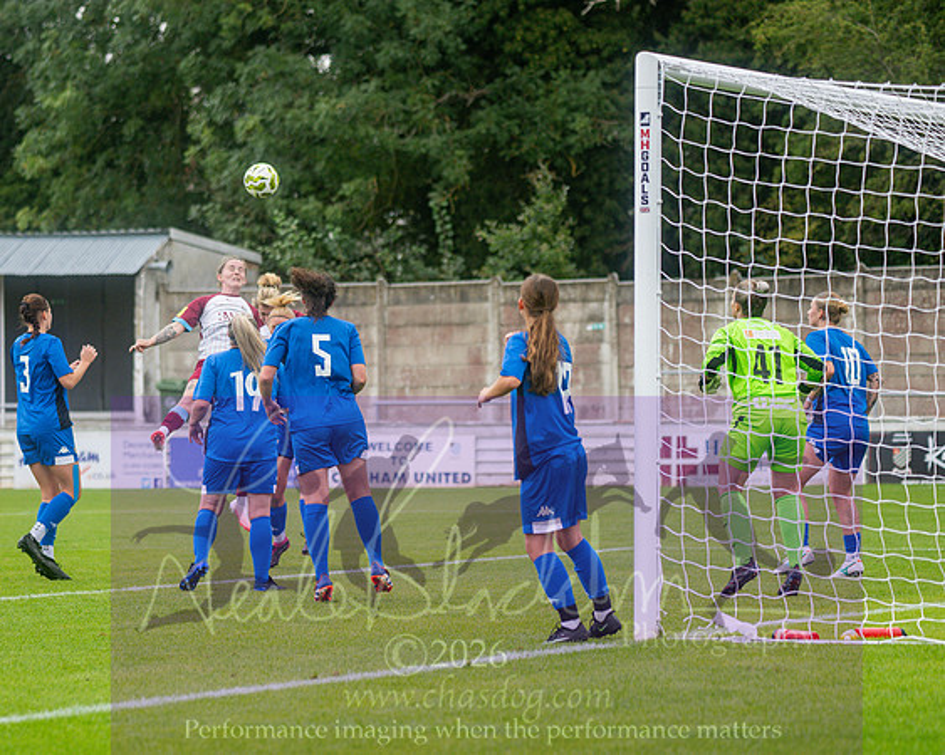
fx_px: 4655
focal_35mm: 167
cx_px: 279
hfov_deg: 11.6
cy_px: 391
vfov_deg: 9.3
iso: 560
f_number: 4
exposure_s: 1/1250
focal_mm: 120
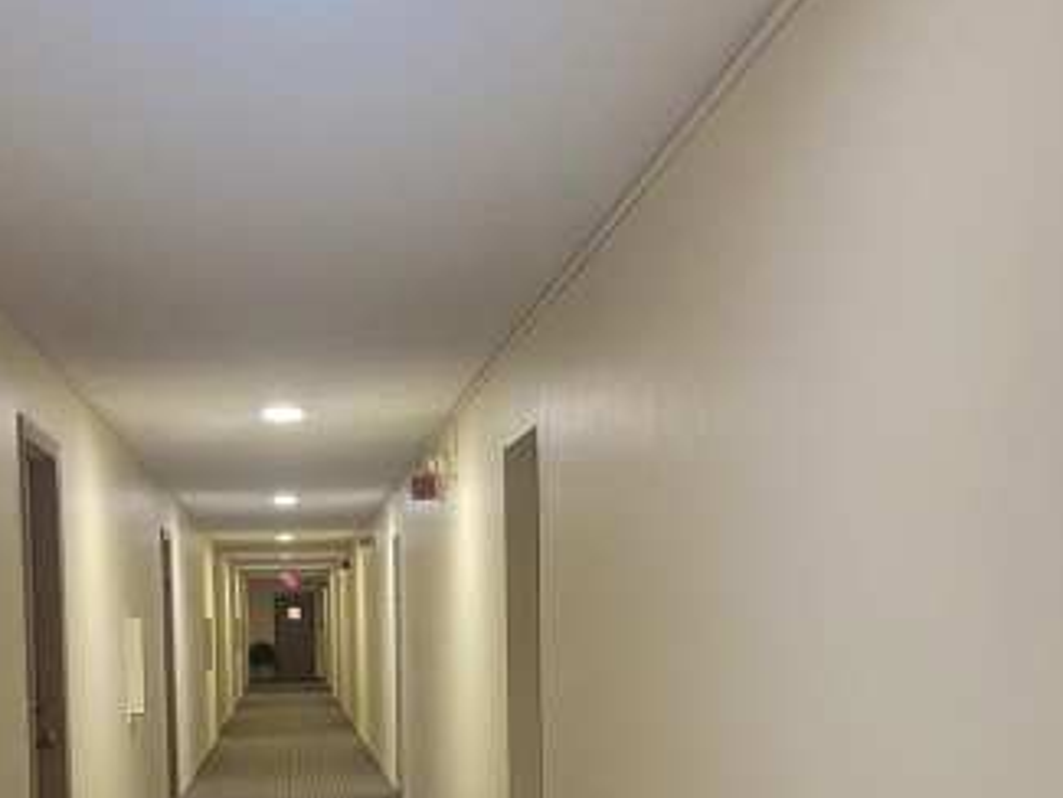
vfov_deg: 24.2
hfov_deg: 32.6
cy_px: 710
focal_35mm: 59
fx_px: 1812
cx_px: 406
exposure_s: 1/40
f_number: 1.8
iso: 250
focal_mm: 6.7
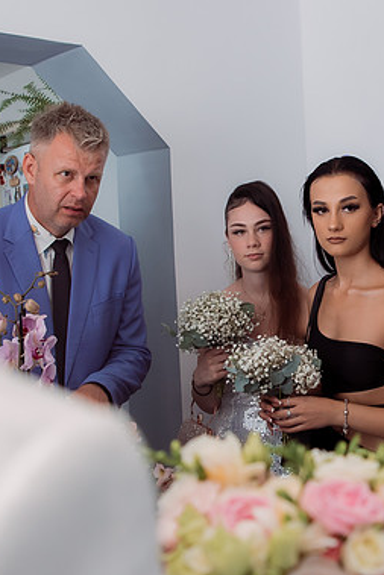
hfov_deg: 25.3
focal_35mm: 52
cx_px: 334
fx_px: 831
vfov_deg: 38.2
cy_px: 292
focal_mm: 23
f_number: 3.5
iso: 800
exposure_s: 1/200
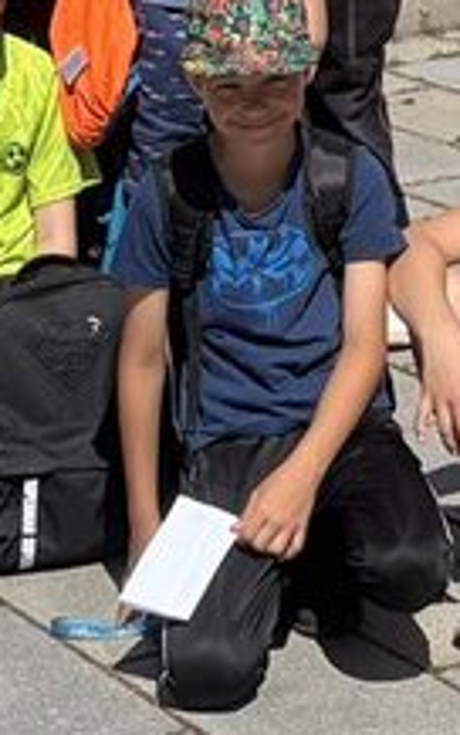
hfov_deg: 8.2
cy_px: -466
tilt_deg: -1.7
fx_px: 3203
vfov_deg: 12.3
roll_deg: +4.6
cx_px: 331
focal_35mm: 160
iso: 50
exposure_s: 1/6993
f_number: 1.6
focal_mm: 5.96
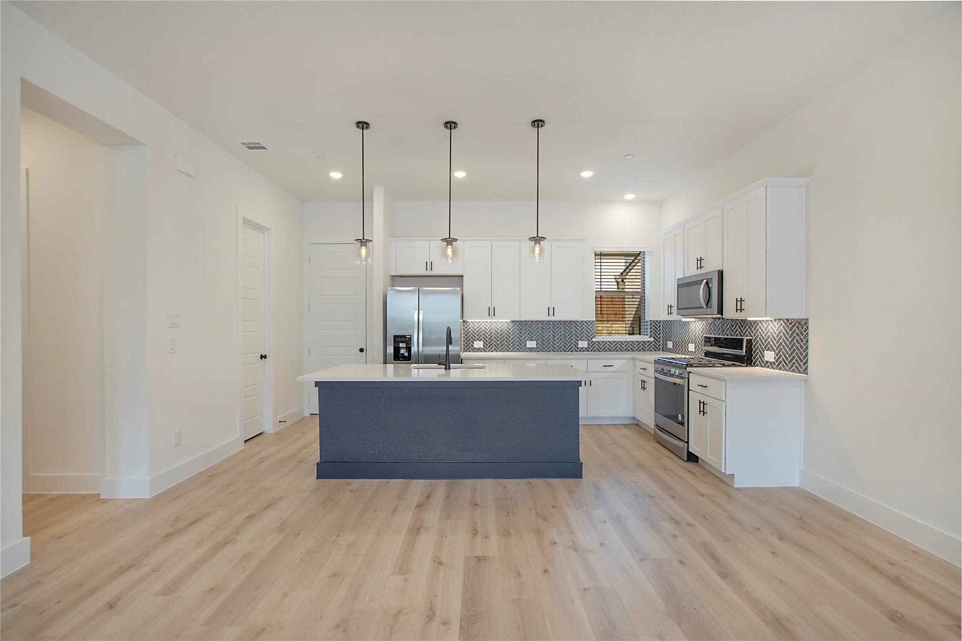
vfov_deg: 77.3
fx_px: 401
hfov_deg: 100.4
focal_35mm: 15
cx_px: 481
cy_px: 320
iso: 100
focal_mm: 10
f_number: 5.6
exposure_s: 1/15
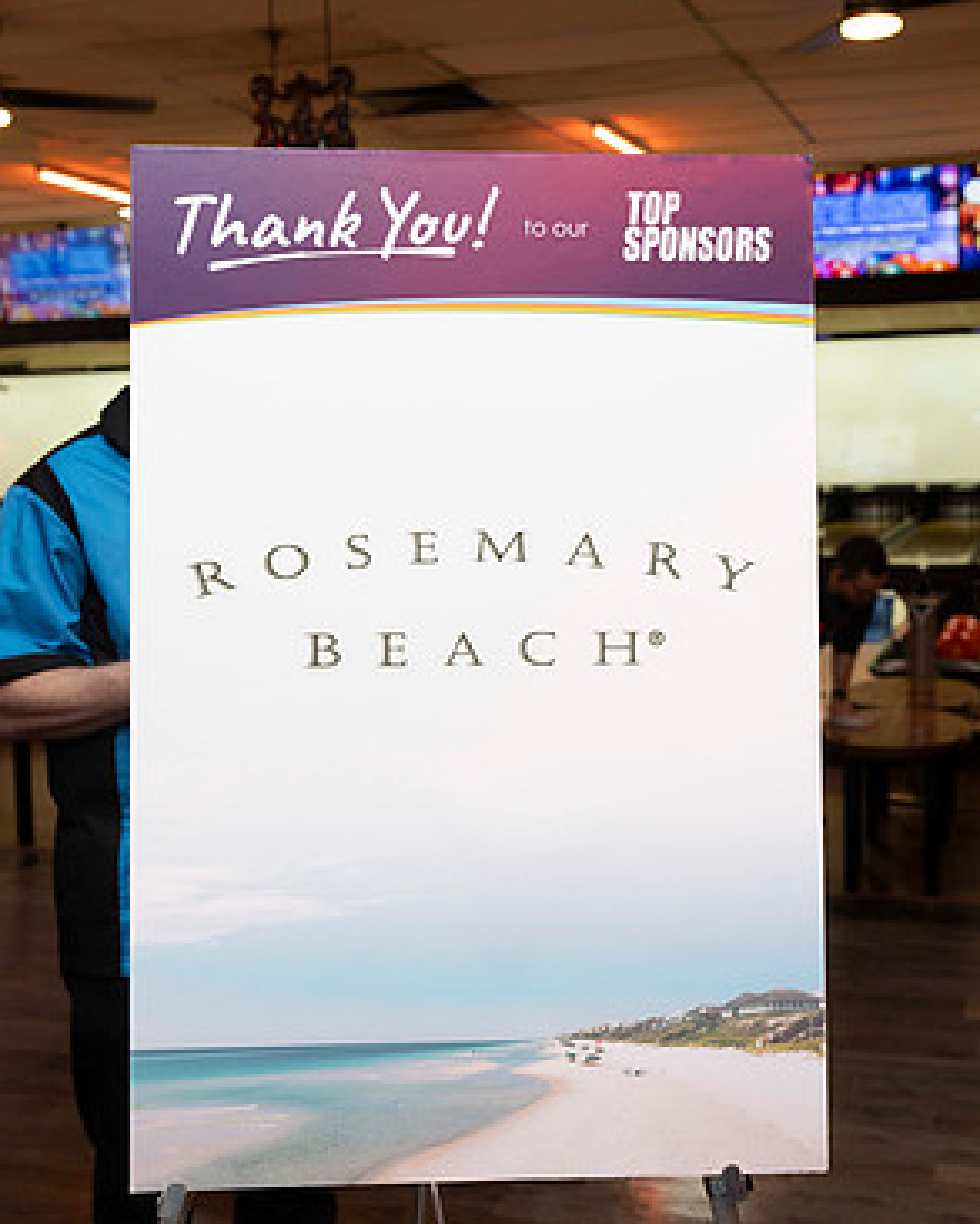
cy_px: 625
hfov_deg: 33.4
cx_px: 498
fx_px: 1631
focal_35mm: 45
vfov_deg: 41.1
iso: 800
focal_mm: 39
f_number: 5.6
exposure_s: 1/60
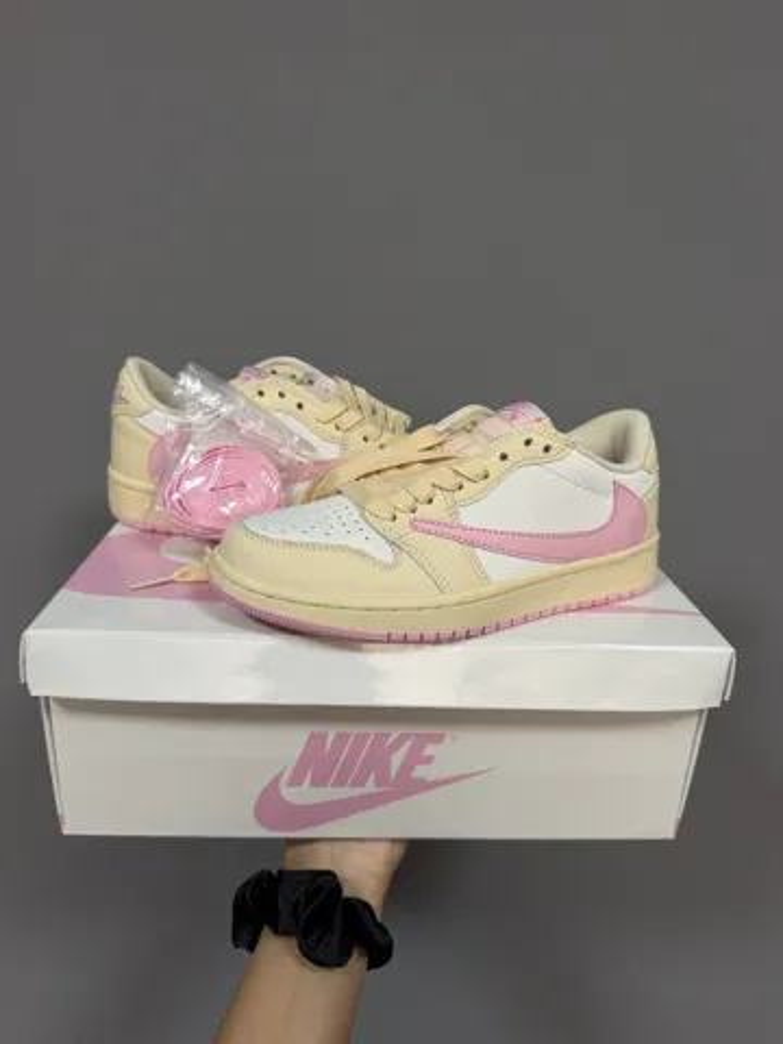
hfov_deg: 56.8
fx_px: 724
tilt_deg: -8.6
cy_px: 522
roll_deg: -0.8
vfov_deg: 71.6
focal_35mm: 24
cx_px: 392
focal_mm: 6.76
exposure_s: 1/121
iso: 125
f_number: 1.78
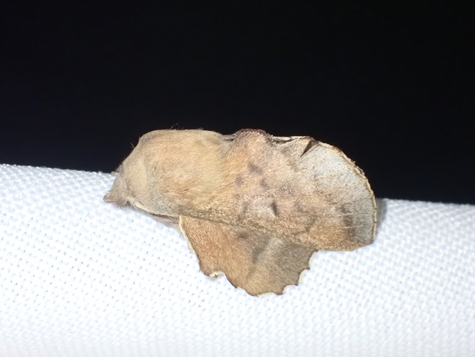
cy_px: 178
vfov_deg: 16.8
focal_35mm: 88
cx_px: 238
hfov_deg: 22.3
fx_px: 1208
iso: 1600
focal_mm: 15.66
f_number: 6.3
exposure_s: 1/50
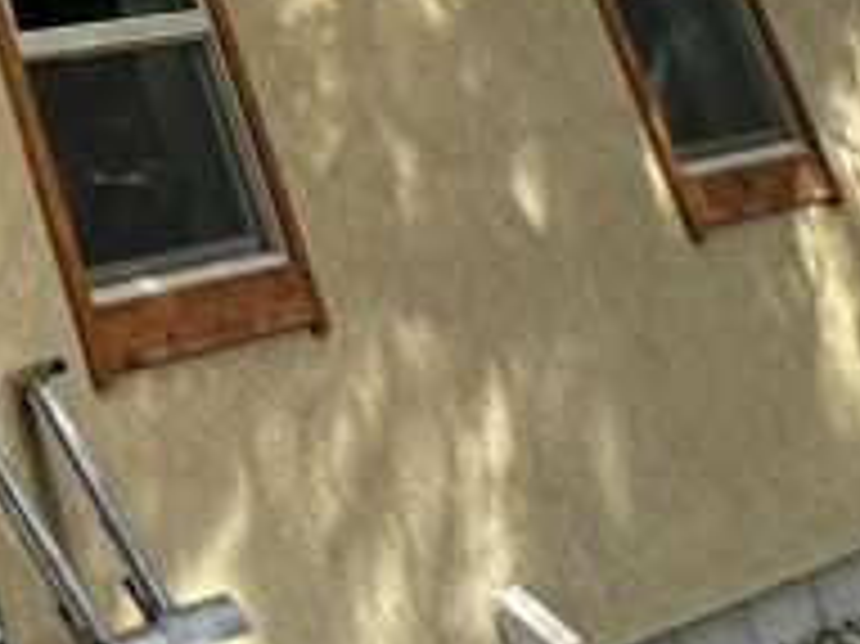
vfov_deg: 14.7
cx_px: -1274
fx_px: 1862
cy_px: -784
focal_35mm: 75
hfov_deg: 14.5
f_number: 2.2
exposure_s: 1/263
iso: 40
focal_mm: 2.22
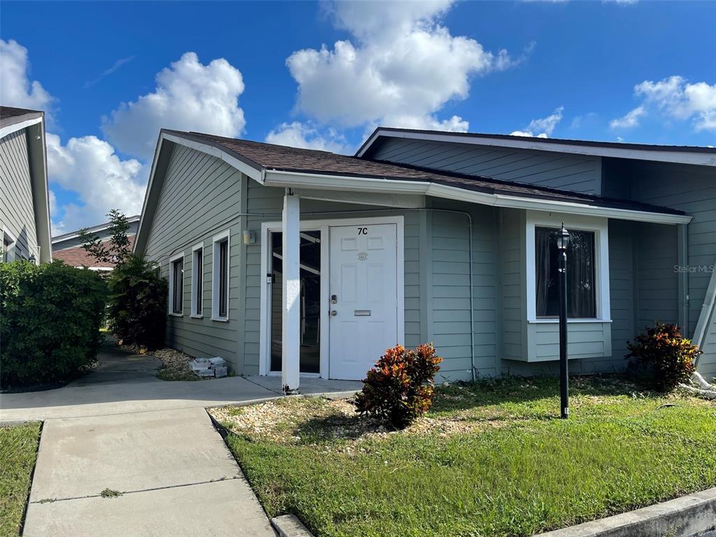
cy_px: 268
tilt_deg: +2.9
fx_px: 538
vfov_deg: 53.1
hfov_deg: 67.3
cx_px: 358
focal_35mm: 26
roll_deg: -0.6
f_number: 1.6
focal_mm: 5.1
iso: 32
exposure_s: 1/3165
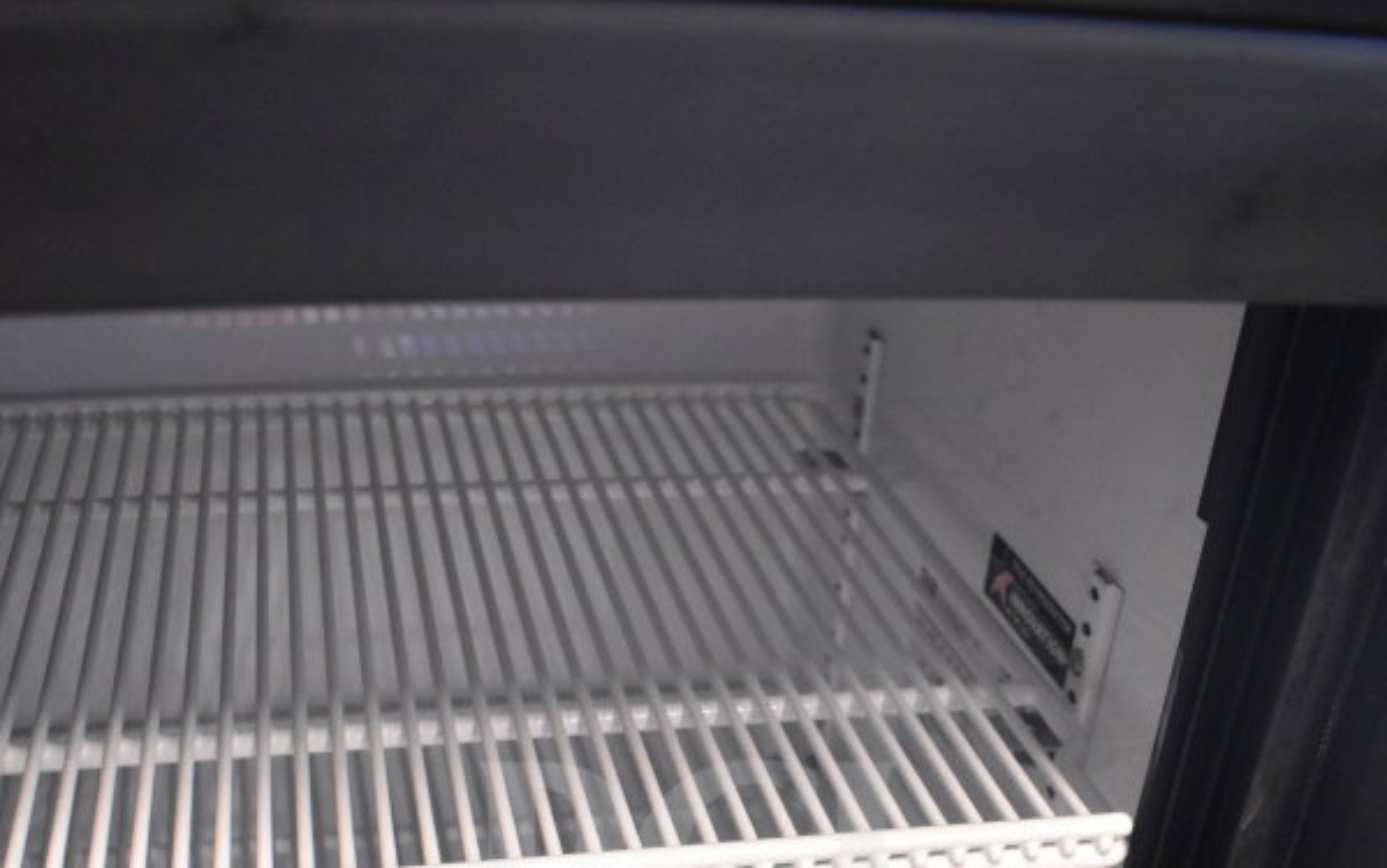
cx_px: 685
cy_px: 946
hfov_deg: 47.2
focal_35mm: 42
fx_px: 1588
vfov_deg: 28.0
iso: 3600
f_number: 3.5
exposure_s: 1/30
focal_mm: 18
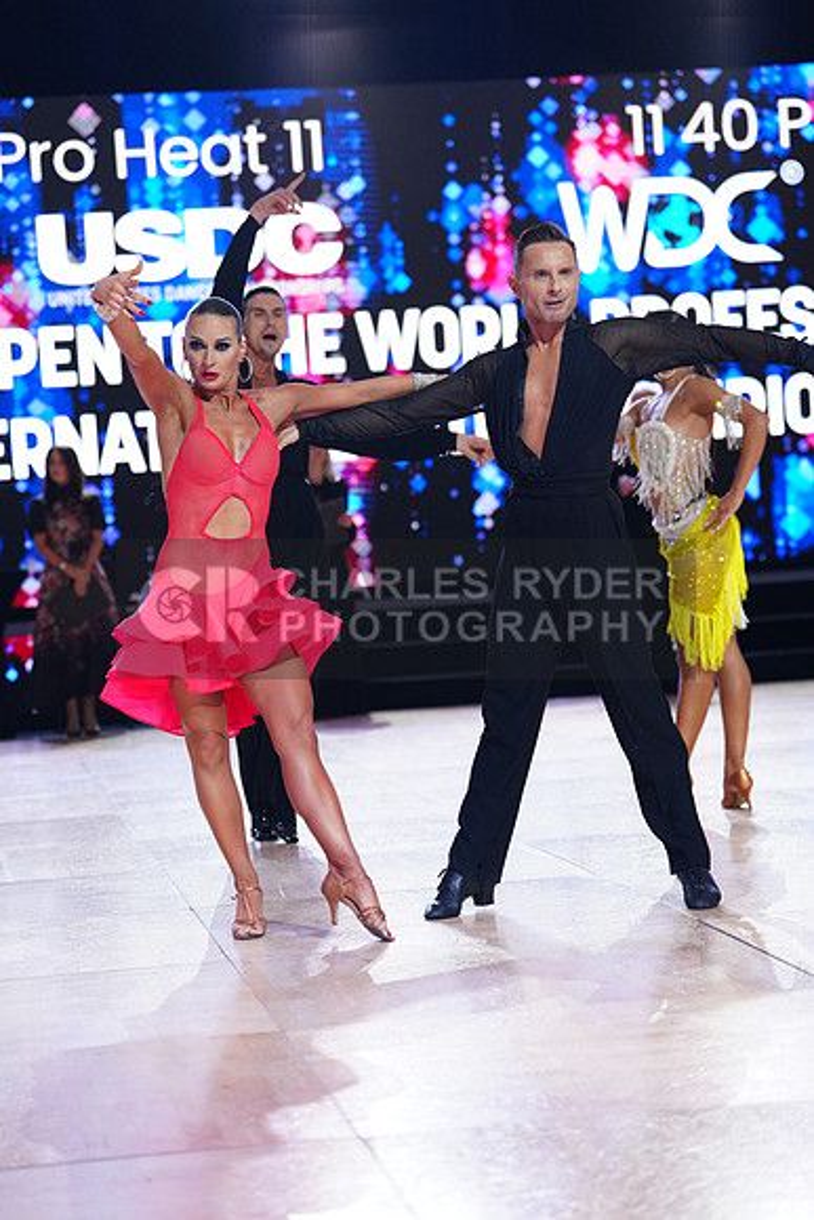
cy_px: 610
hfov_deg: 15.7
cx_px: 407
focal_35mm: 87
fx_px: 2949
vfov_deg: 23.4
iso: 2000
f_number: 2.8
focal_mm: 87
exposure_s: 1/500
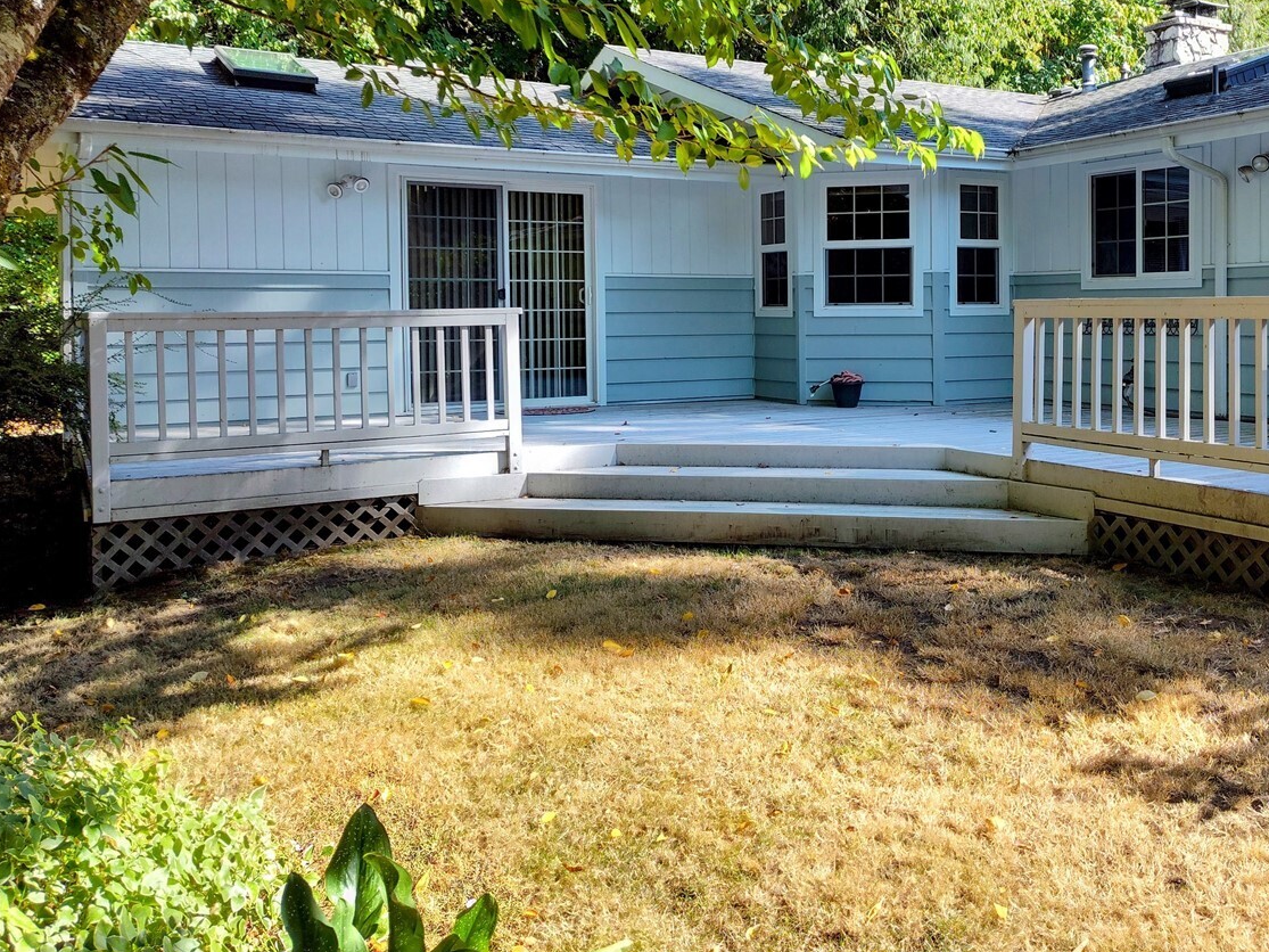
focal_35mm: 33
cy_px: 335
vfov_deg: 42.5
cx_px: 801
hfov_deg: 54.7
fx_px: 1210
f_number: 1.8
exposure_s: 1/365
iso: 100
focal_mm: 5.56
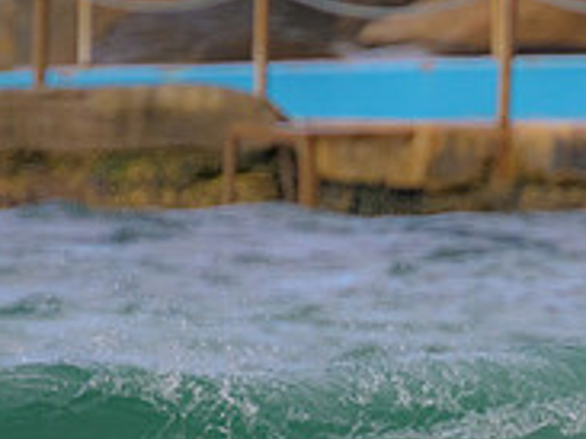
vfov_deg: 0.6
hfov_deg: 0.8
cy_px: 582
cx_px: 711
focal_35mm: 2435
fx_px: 41194
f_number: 11
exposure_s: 1/1250
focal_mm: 800
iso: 1600
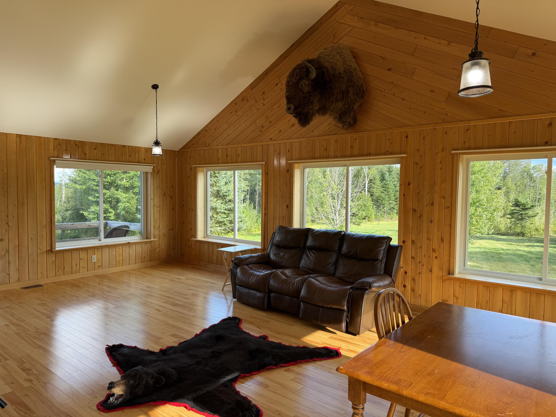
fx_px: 385
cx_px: 278
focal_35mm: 24
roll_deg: -0.3
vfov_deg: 56.8
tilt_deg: -2.1
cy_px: 208
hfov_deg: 71.6
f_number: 1.78
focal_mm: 6.76
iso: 64
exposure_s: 1/150
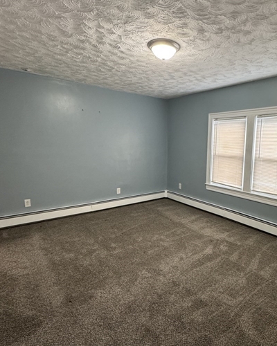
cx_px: 186
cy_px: 171
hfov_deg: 63.8
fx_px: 215
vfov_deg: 77.6
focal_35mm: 21
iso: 250
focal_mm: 2.22
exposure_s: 1/60
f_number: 2.2
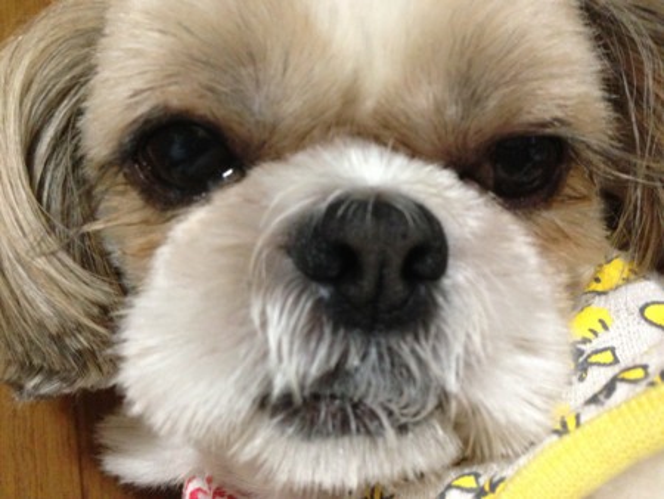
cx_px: 332
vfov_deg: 43.0
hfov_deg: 55.3
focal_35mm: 33
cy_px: 250
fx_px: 633
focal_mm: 4.13
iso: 640
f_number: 2.4
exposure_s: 1/15
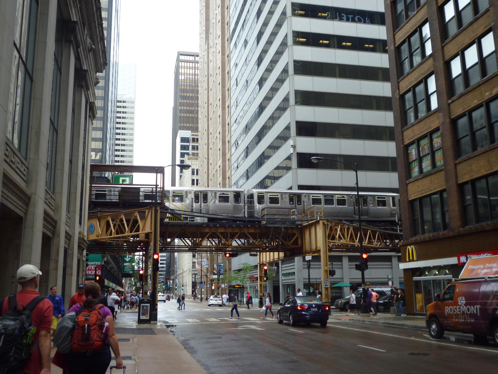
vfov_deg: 39.7
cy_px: 187
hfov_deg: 51.4
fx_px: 518
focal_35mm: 36
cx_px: 249
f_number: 3.5
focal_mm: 6.4
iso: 100
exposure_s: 1/125
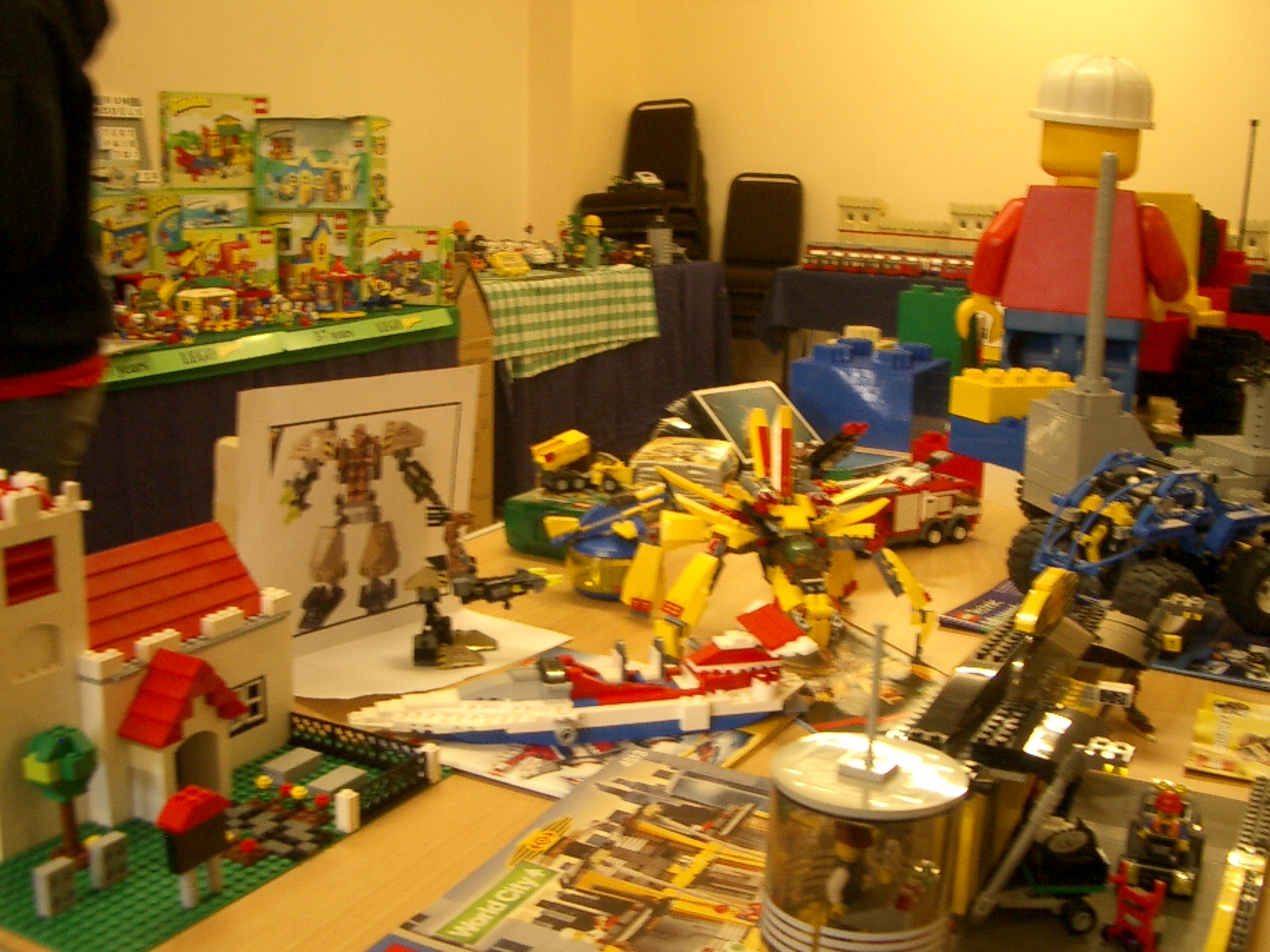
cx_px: 616
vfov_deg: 36.8
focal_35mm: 39
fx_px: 1431
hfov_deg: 47.9
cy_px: 529
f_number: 2.6
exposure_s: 1/20
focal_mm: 5.8
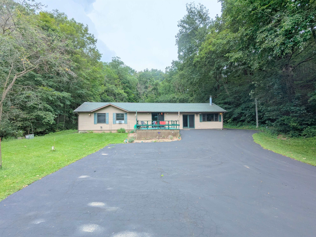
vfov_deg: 78.1
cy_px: 118
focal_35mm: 16
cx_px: 158
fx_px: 146
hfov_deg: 94.5
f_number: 2.2
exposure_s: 1/1387
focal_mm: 2.35
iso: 46
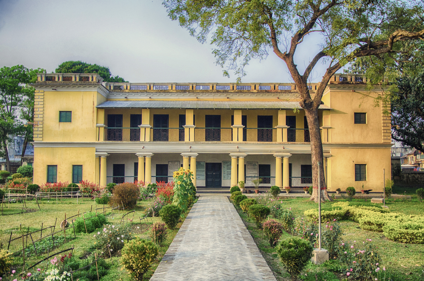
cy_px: 140
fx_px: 423
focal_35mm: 36
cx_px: 212
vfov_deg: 36.7
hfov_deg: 53.2
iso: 400
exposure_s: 1/1000
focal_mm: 24
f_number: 3.8
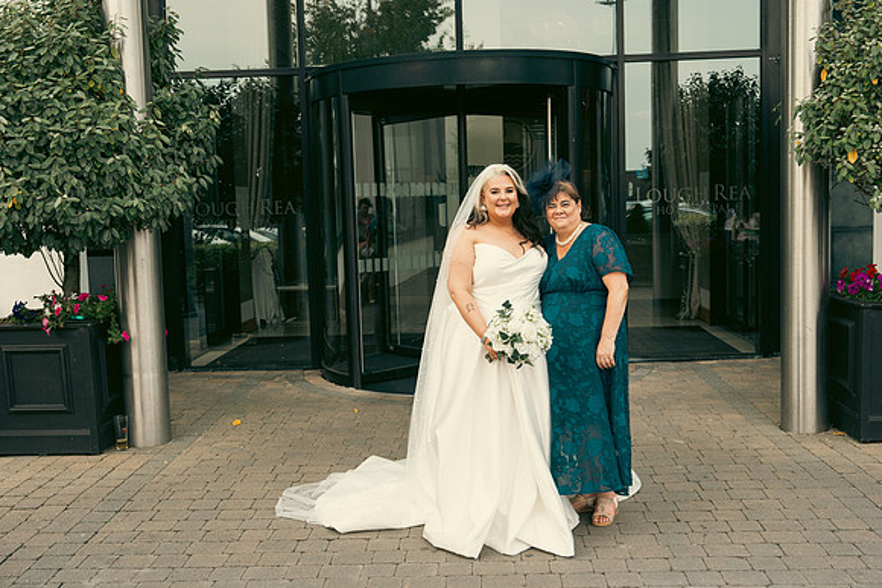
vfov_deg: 34.2
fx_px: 956
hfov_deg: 49.5
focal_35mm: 39
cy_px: 294
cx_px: 441
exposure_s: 1/250
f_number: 5
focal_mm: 39
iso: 200
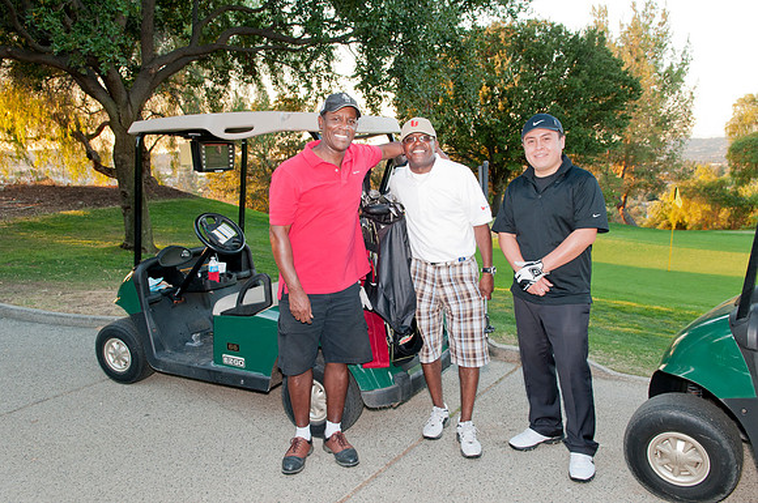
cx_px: 379
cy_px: 252
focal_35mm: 28
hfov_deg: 64.6
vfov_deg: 45.5
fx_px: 599
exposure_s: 1/80
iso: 500
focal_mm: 19
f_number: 6.3
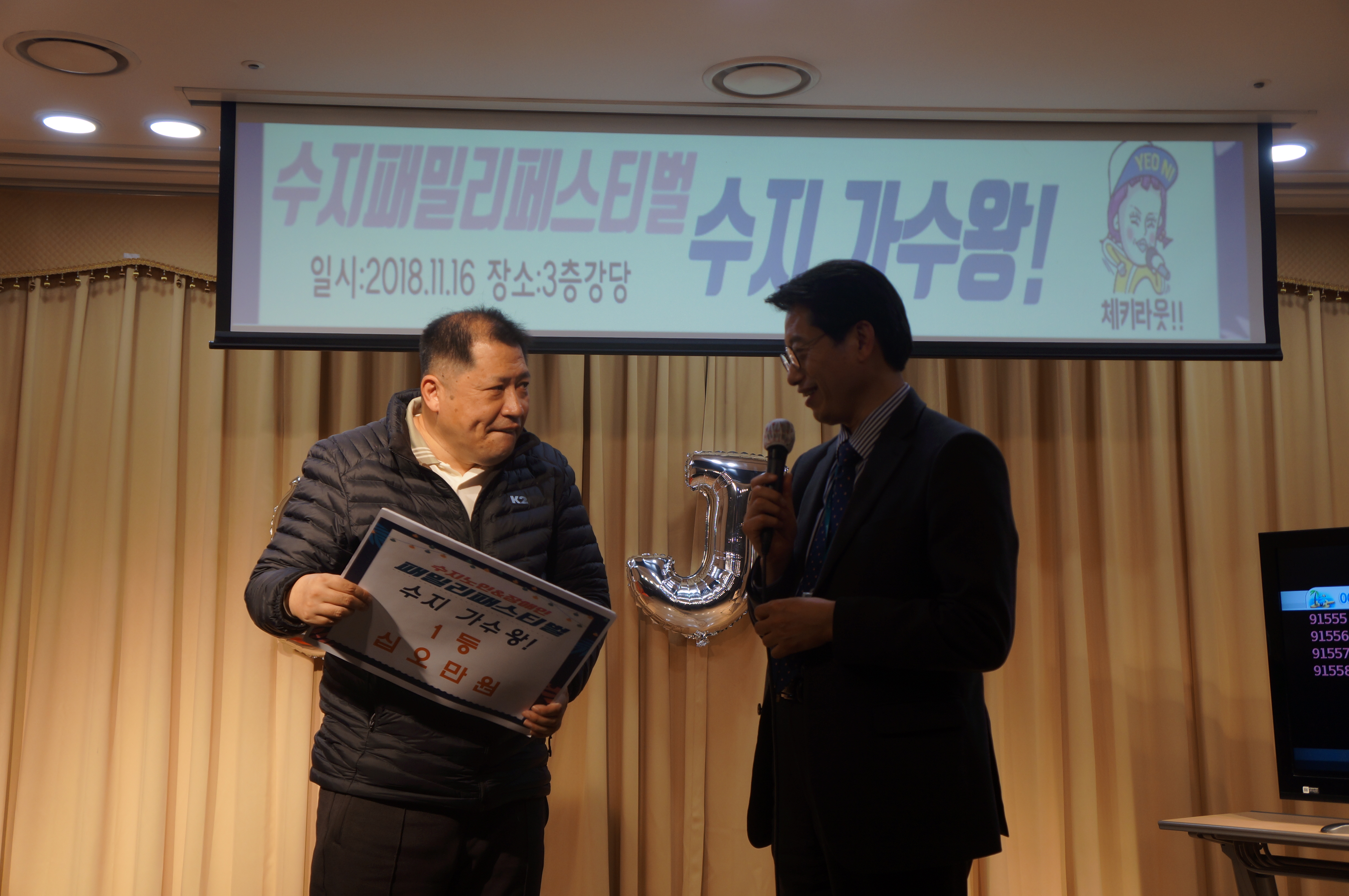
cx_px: 674
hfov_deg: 43.6
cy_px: 448
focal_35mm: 45
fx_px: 1684
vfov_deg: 29.8
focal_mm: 30
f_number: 4
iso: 200
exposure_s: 1/60
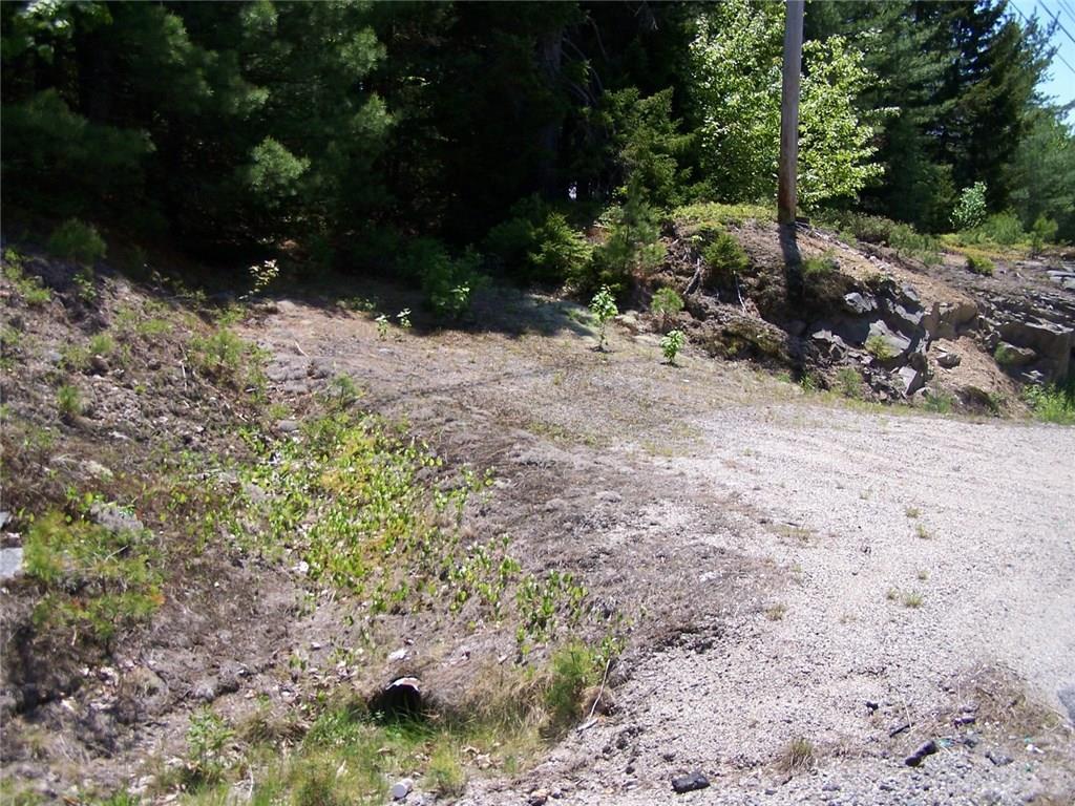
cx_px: 538
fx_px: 1180
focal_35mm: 38
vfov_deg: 37.7
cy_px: 403
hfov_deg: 49.0
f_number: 2.8
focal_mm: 6.3
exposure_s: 1/800
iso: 80
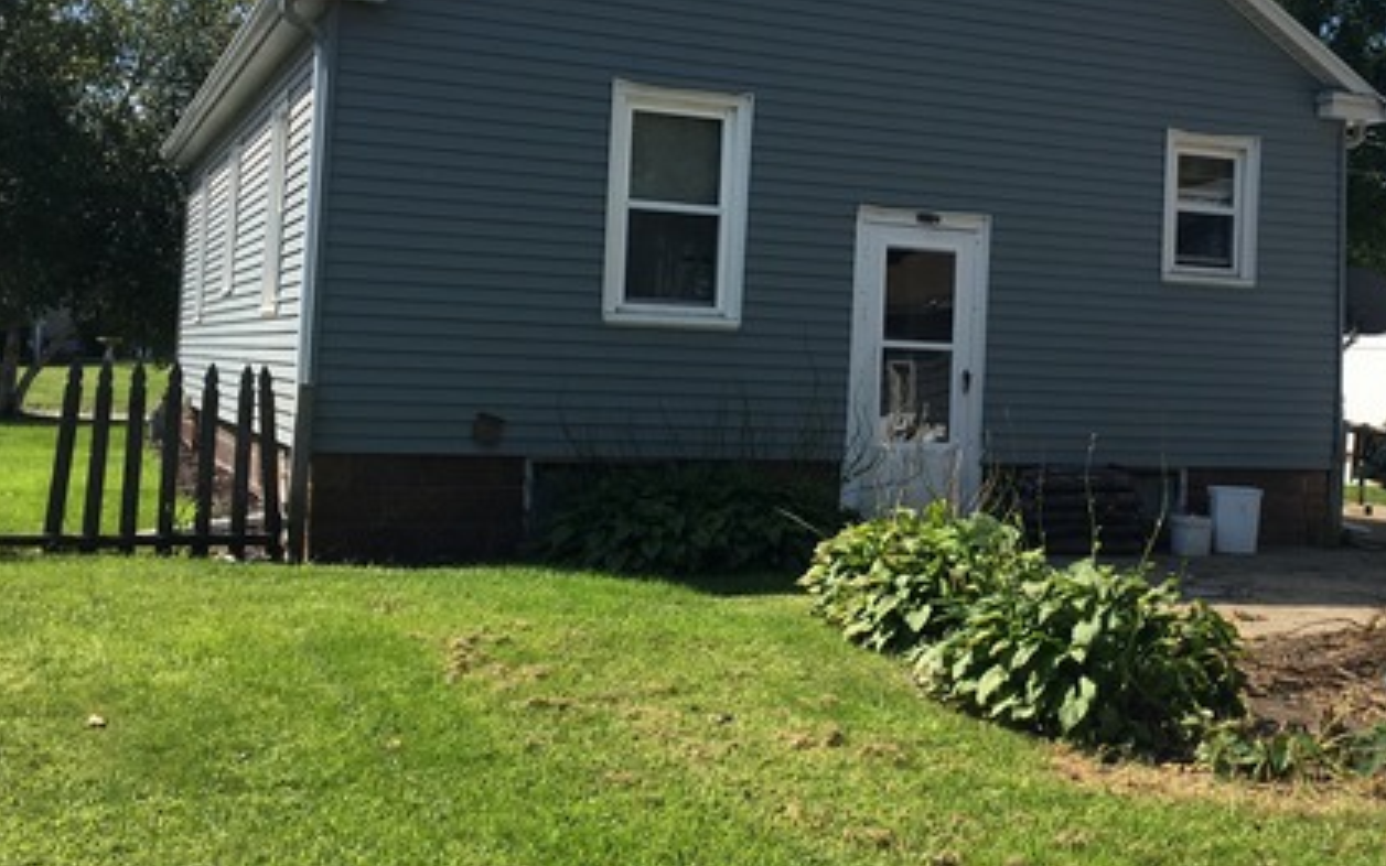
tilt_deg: +3.1
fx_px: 1776
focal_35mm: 47
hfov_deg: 42.2
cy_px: 321
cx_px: 896
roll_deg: -2.6
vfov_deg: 27.3
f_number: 2.2
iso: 25
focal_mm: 4.15
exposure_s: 1/1304
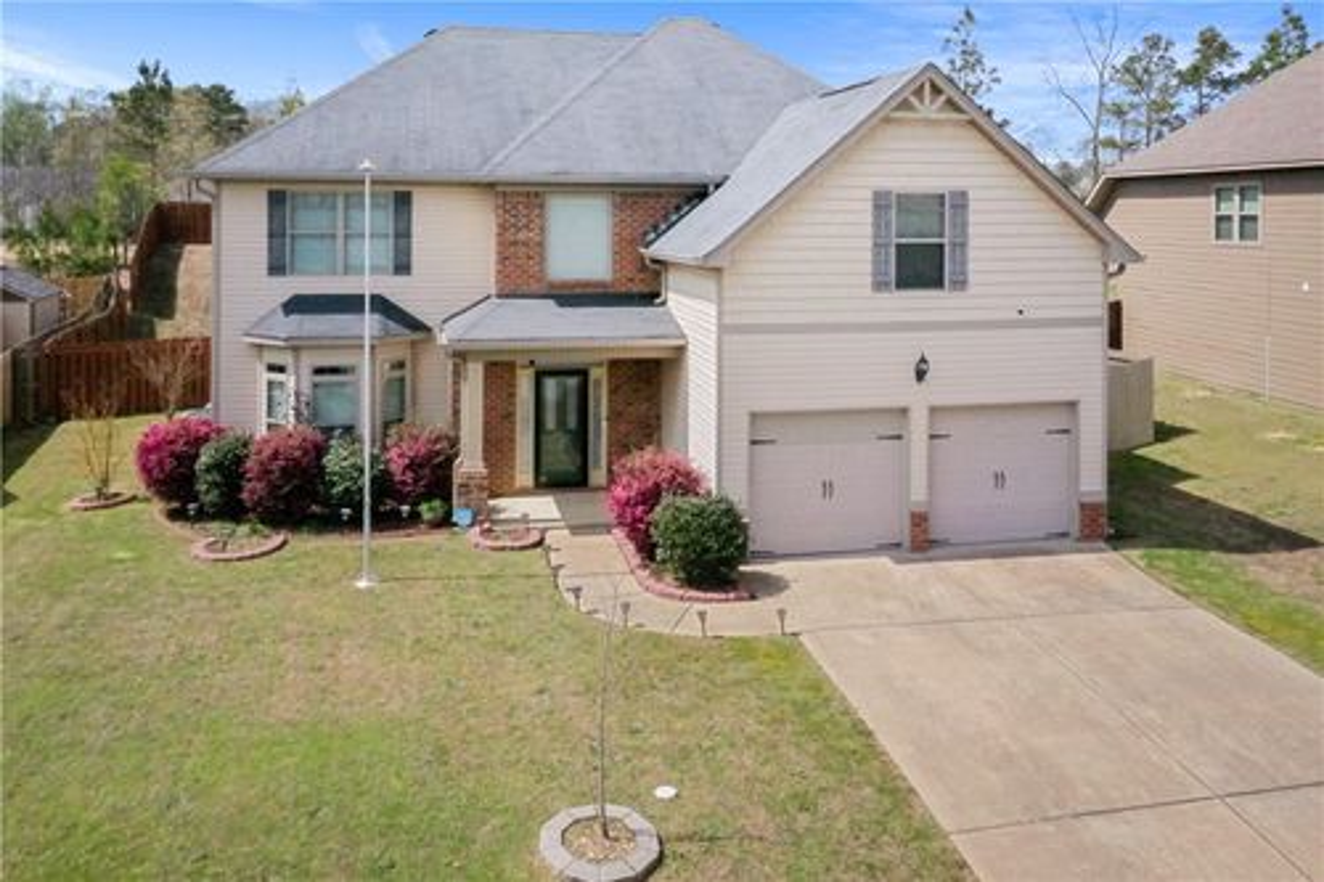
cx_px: 662
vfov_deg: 46.4
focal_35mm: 28
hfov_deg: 65.5
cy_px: 441
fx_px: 1029
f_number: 11
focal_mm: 10.26
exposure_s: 1/8000
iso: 12800
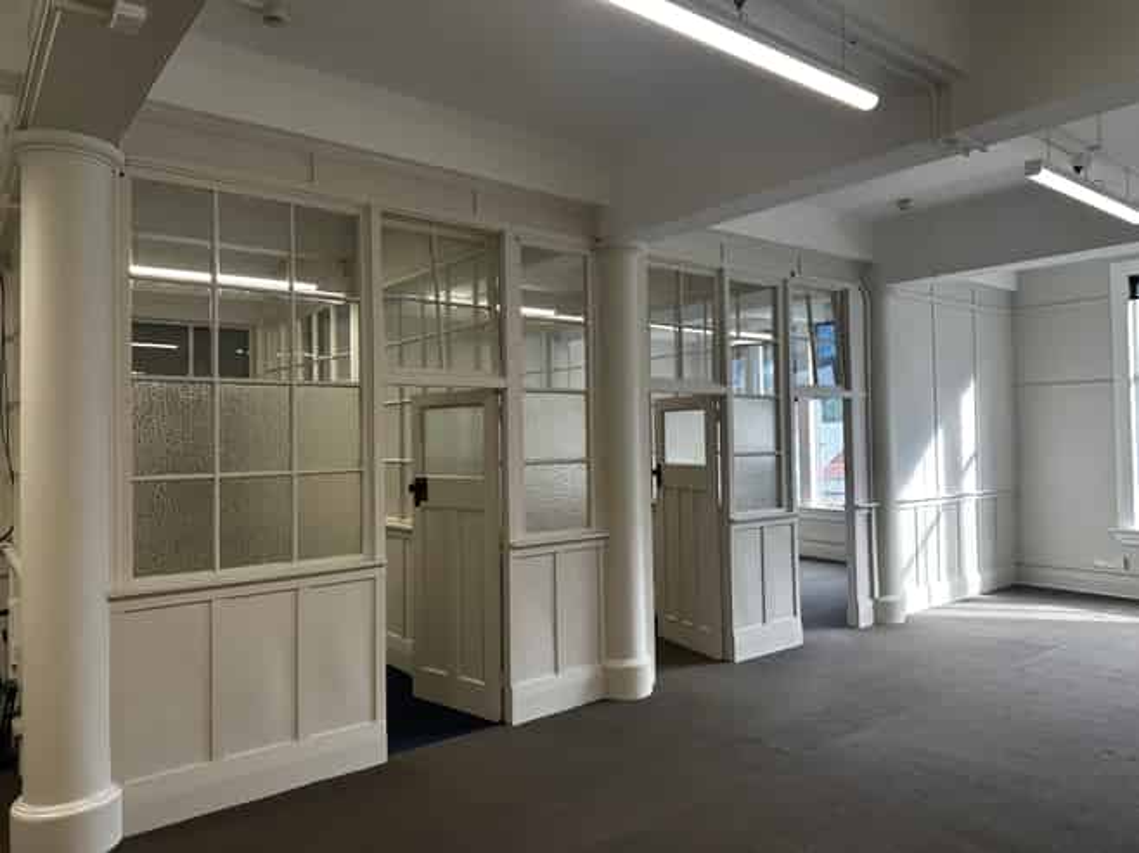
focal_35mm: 24
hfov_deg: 71.6
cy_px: 426
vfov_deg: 56.8
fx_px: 789
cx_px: 570
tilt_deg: +1.1
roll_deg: +1.5
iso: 80
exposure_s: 1/166
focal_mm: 6.86
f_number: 1.78
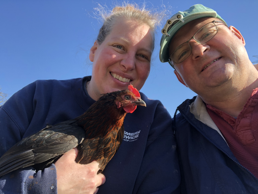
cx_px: 129
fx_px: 239
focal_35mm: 32
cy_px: 97
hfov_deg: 56.8
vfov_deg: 44.2
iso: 20
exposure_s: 1/281
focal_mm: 2.87
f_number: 2.2
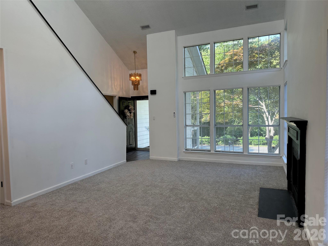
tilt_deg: -2.9
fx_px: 227
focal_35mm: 24
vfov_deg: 56.8
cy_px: 123
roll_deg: +0.9
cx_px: 164
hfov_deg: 71.6
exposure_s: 1/222
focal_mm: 6.86
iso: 64
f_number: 1.78
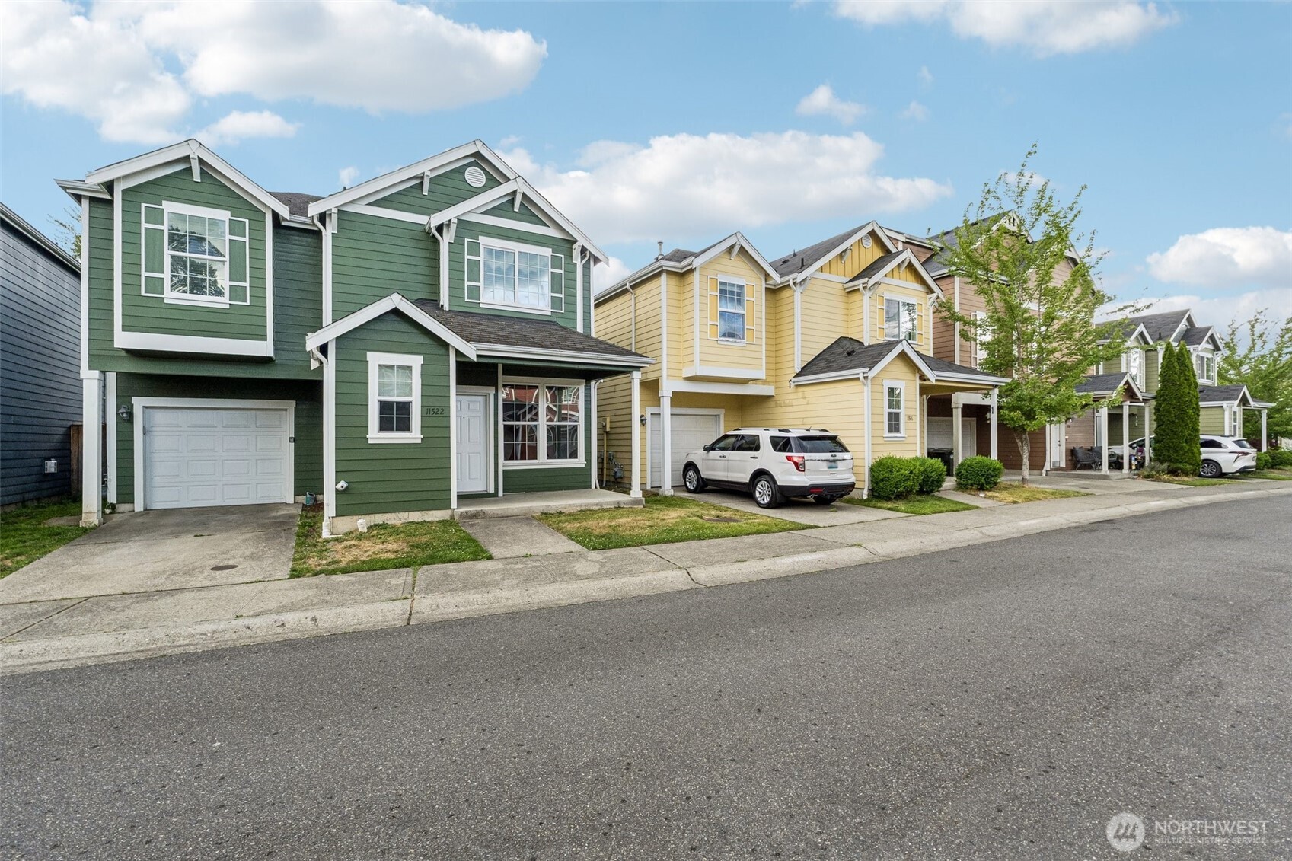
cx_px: 646
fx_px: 538
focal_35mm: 15
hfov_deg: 100.4
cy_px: 430
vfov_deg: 77.3
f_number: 9
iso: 400
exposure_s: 1/30
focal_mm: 10
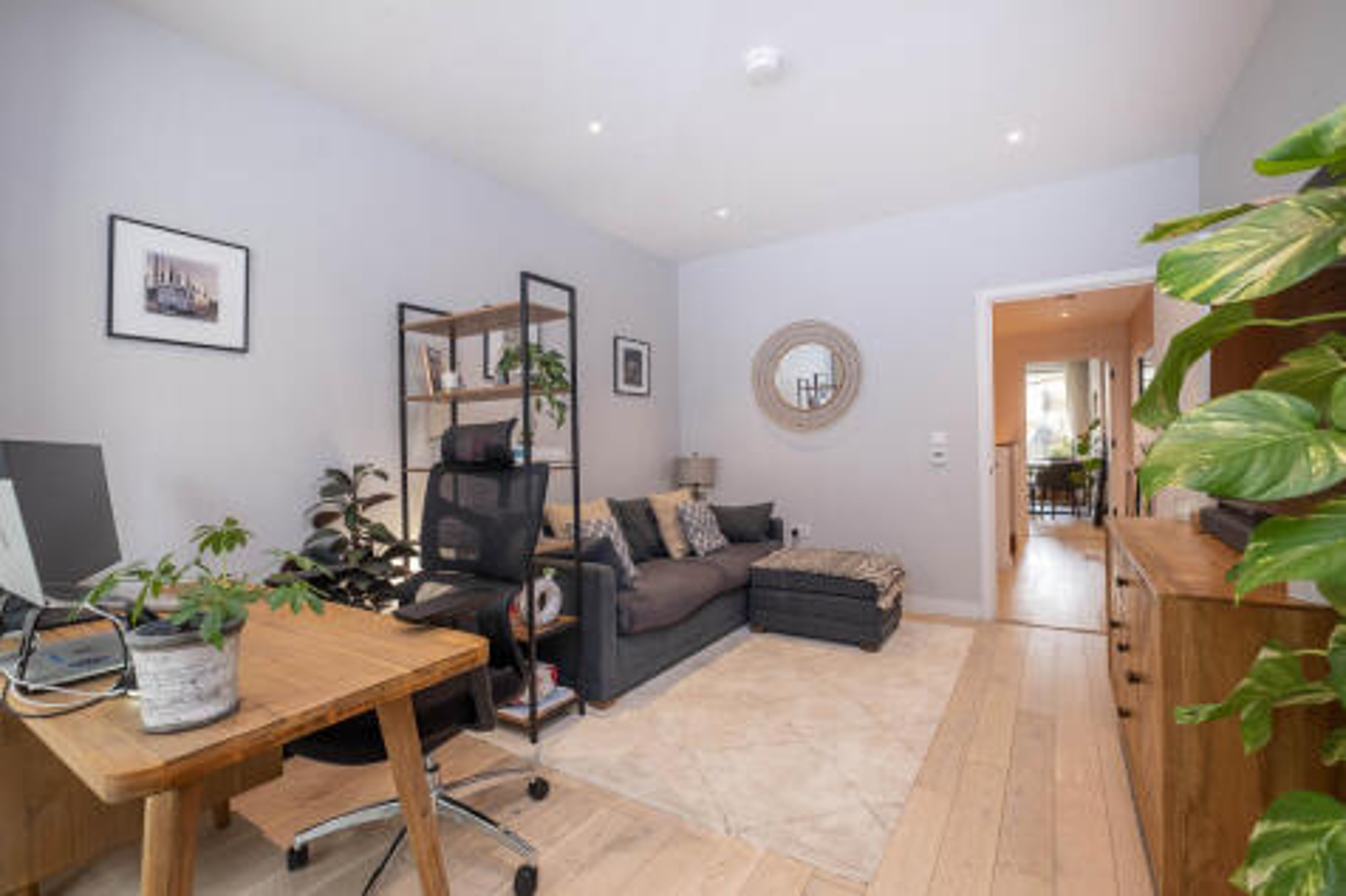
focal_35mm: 15
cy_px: 448
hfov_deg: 100.4
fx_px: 561
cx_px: 673
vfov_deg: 77.3
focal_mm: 10
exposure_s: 1/10
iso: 400
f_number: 6.4
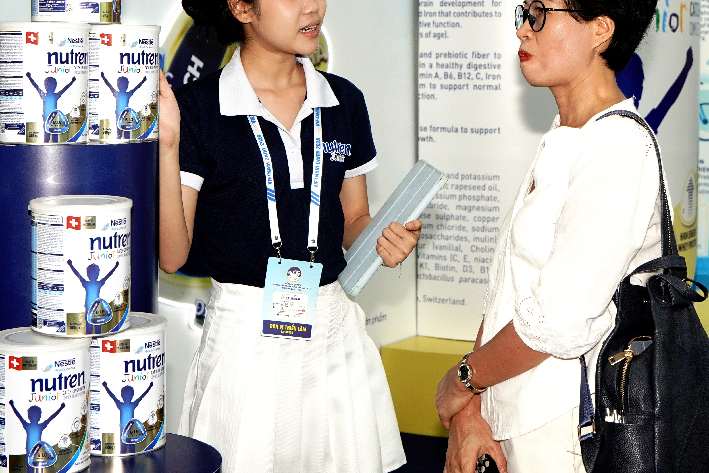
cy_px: 132
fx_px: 1359
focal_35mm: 69
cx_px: 395
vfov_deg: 19.6
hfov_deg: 29.2
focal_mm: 30
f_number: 4.5
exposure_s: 1/100
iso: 500
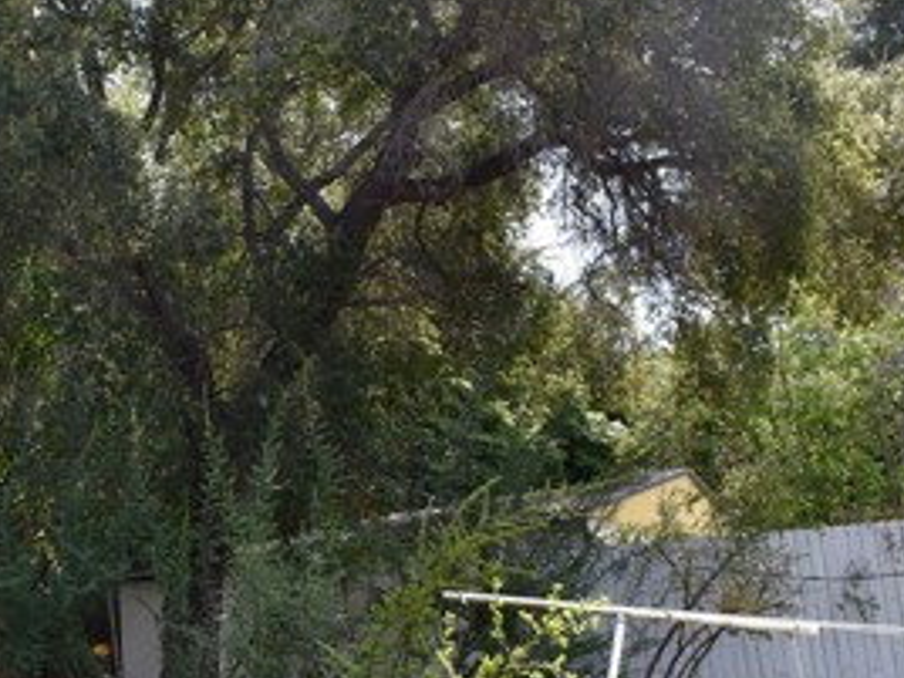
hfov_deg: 27.4
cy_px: 457
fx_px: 1802
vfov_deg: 21.2
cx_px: 135
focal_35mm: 69
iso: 500
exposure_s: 1/500
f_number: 8
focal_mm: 20
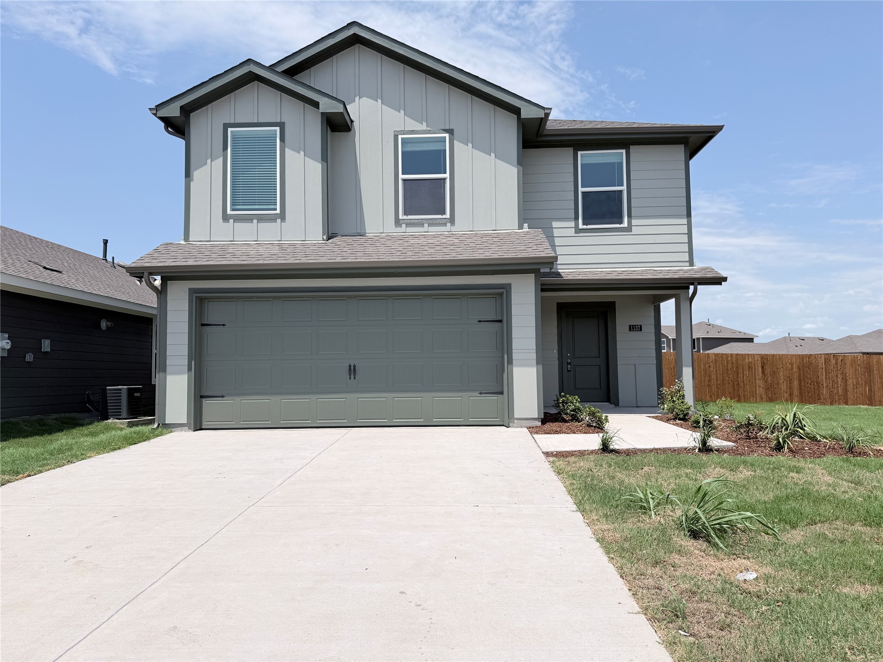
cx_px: 442
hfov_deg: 71.6
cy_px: 331
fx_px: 612
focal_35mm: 24
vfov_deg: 56.8
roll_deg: +2.3
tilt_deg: +2.6
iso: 80
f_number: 1.78
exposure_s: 1/6711
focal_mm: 6.76
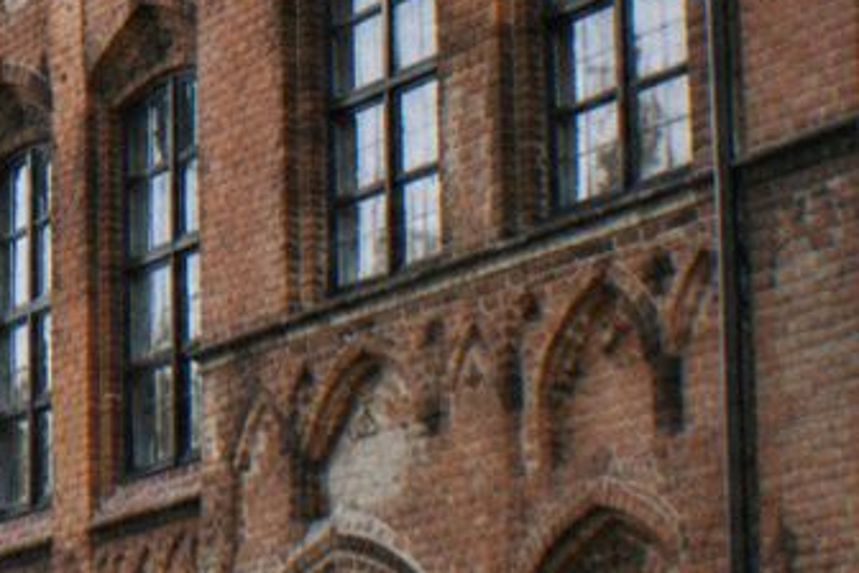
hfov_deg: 13.8
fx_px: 3483
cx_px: -69
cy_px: 570
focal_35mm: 146
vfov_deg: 9.3
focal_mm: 49
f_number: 9
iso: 400
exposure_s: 1/320
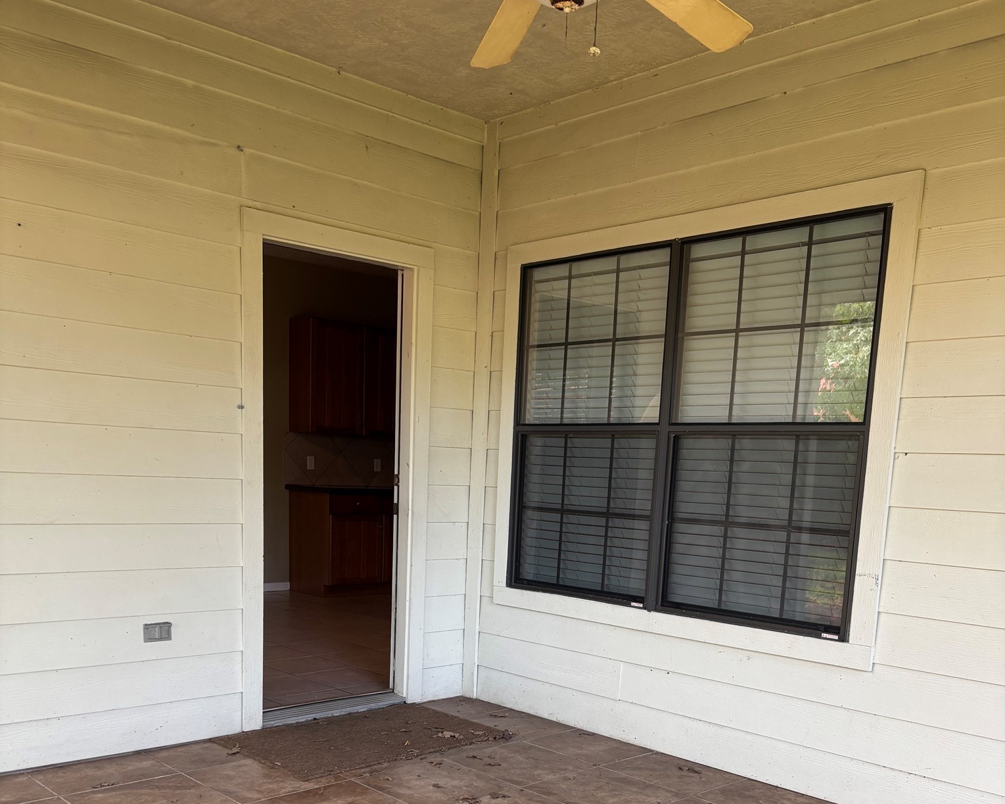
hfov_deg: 52.8
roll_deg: -2.7
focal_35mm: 34
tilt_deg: -10.7
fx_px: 1011
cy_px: 638
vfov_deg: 41.6
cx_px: 503
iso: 125
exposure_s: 1/121
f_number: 1.6
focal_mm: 5.96
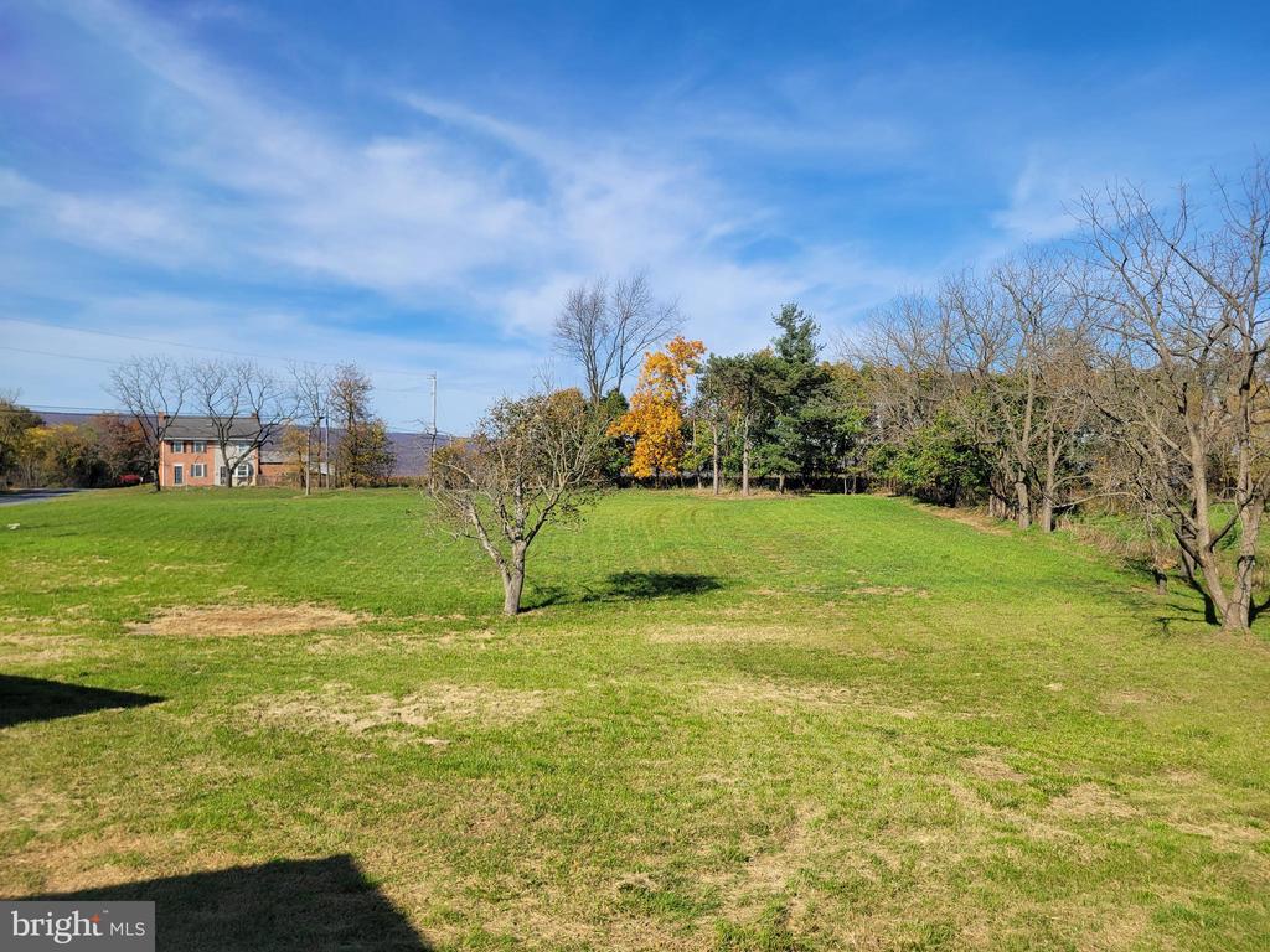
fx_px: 954
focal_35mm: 26
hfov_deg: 67.3
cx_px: 635
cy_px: 476
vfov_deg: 53.1
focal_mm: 5.4
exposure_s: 1/2628
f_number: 1.8
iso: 40
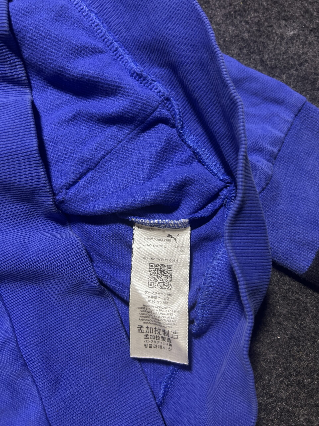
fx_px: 319
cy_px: 213
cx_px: 160
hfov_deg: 53.1
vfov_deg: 67.3
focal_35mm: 26
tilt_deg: -72.3
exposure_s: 1/50
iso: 250
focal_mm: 5.7
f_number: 1.5
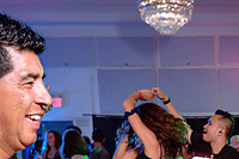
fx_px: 590
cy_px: 229
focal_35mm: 89
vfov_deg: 14.4
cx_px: 273
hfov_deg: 21.5
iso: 800
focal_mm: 26
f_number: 3.2
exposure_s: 1/50
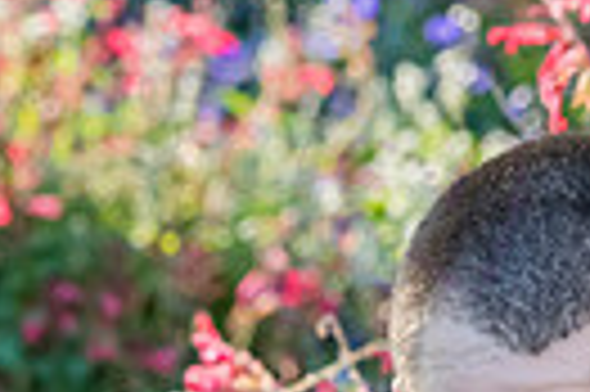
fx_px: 8135
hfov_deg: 4.2
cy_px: 768
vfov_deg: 2.7
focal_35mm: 497
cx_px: 455
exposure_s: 1/320
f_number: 7.1
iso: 800
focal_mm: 112
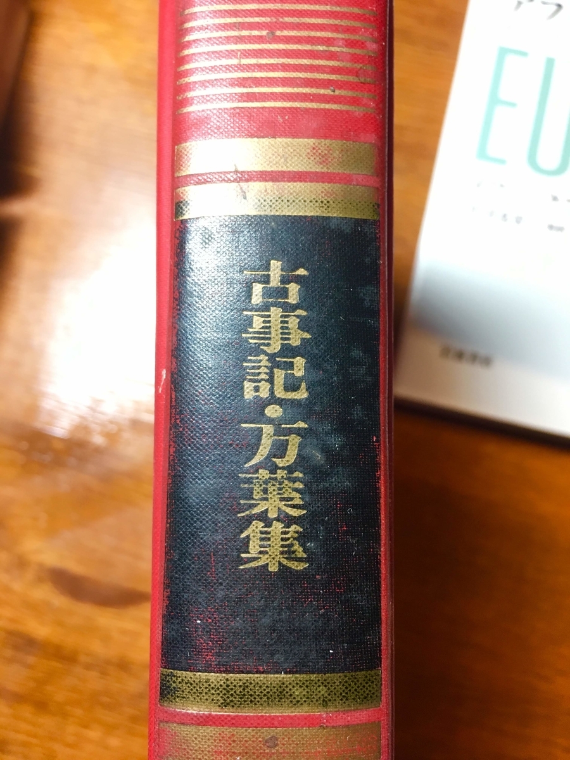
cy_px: 380
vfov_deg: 61.7
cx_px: 285
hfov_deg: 48.2
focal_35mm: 29
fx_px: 637
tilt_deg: -83.5
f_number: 2.2
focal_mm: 4.15
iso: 100
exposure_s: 1/30
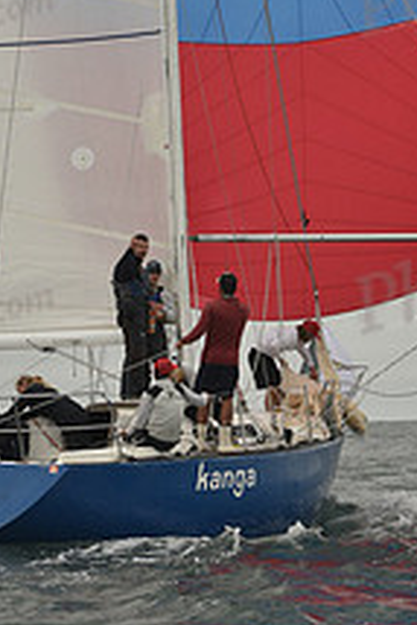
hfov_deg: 7.2
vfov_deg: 10.6
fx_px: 3296
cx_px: 206
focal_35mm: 190
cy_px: -149
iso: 320
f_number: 11
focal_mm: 70
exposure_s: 1/800
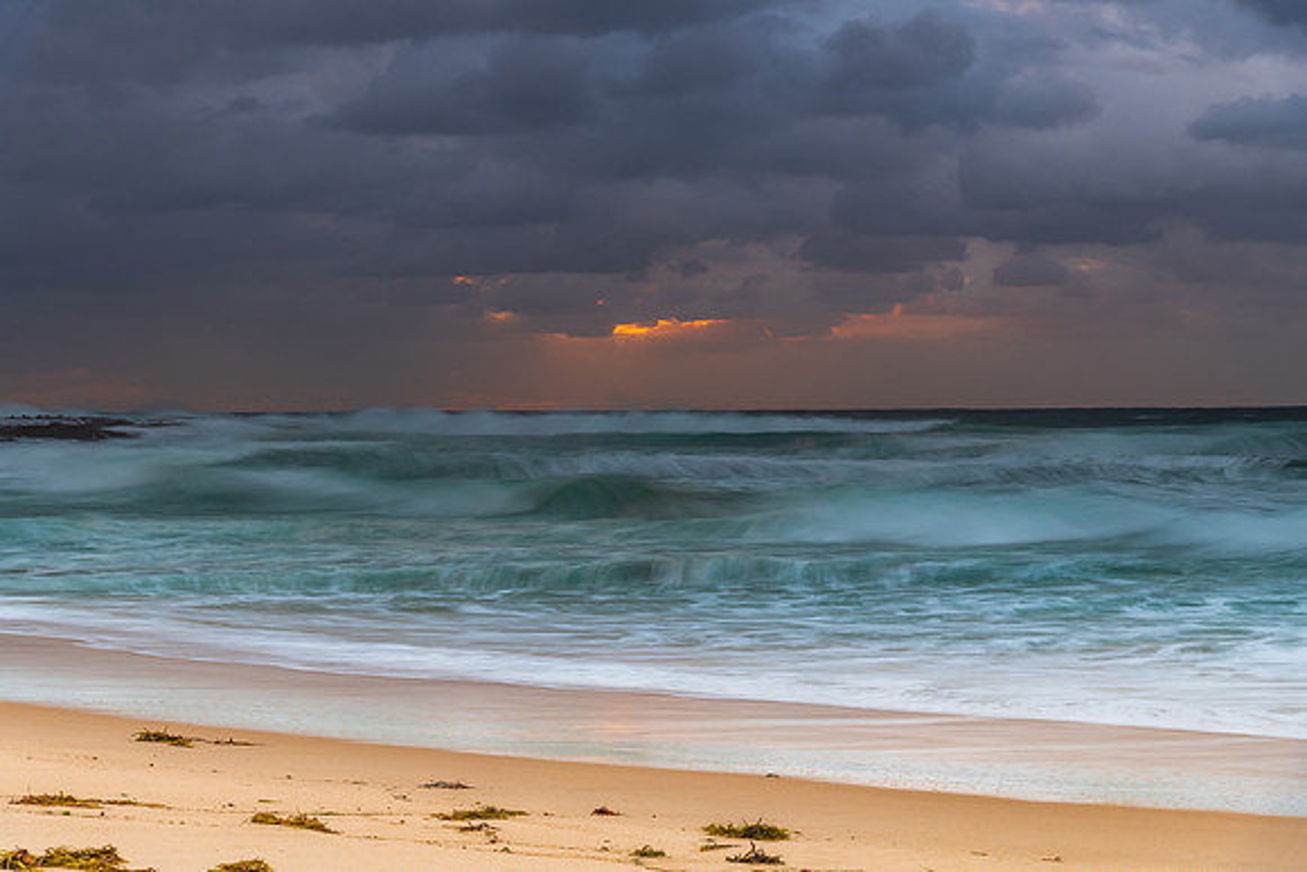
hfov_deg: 26.7
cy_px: 436
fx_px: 2757
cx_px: 654
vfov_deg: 18.0
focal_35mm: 76
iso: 100
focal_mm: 75
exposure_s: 1.3
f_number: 8
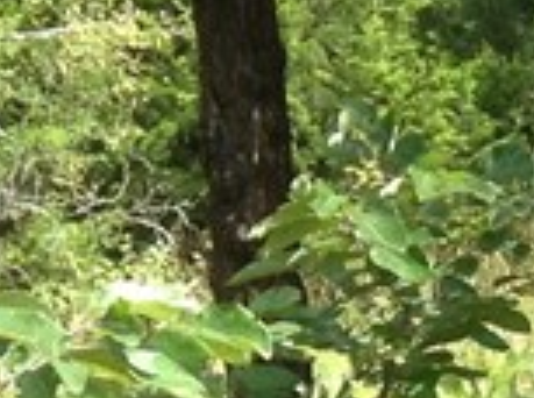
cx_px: 970
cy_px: 485
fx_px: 3417
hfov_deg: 8.6
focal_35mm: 222
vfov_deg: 6.6
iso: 25
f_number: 2.4
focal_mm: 3.3
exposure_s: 1/204
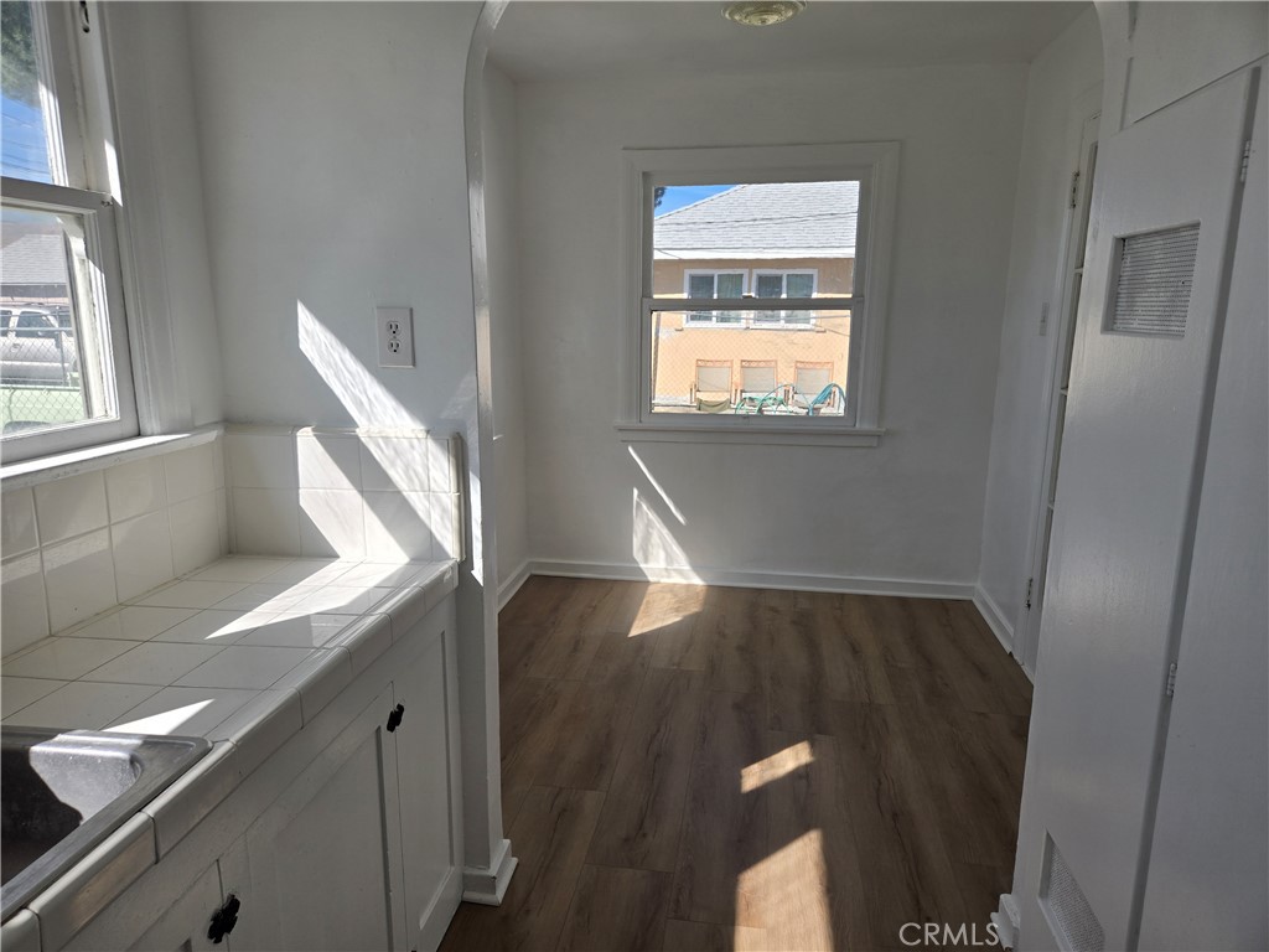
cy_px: 476
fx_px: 843
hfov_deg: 73.9
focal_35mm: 23
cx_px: 634
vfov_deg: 58.9
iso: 25
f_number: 1.8
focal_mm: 5.4
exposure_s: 1/1064
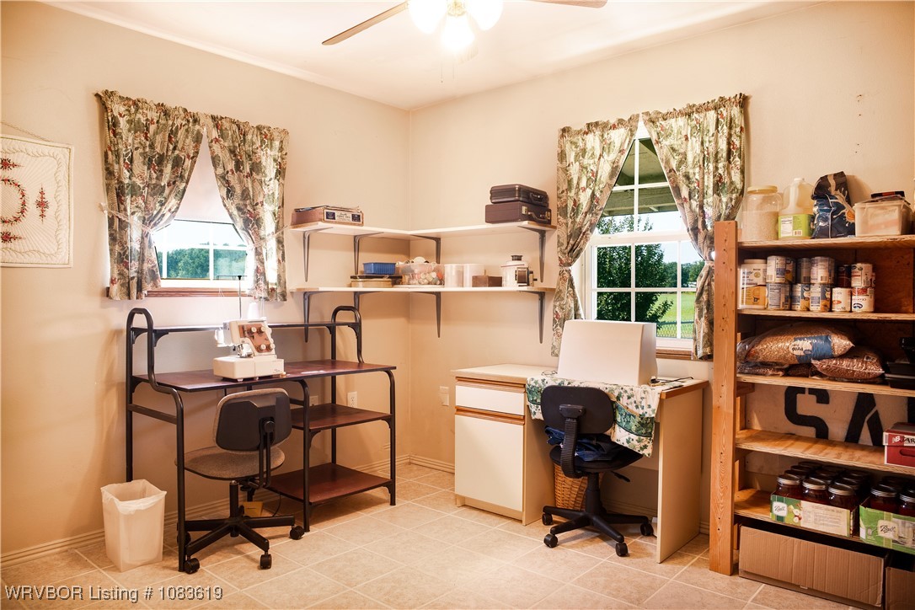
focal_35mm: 24
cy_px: 305
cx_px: 458
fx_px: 610
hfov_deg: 73.7
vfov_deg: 53.1
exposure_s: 1/40
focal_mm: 16
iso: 320
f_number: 8
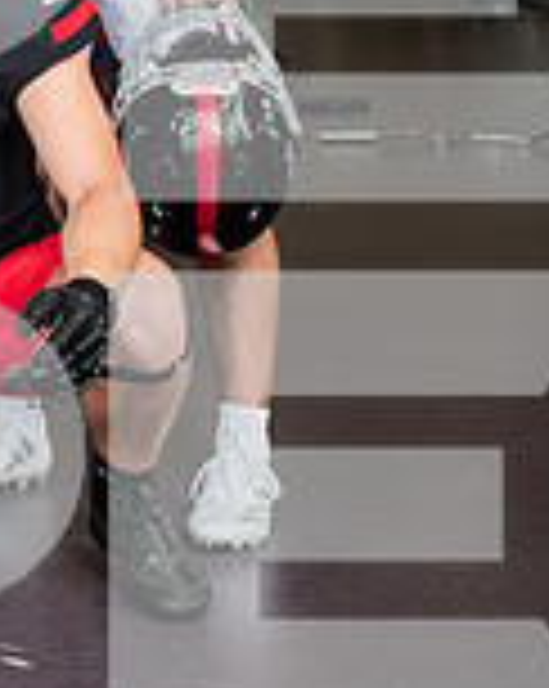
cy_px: -34
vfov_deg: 17.5
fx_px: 2178
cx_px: -504
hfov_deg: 12.8
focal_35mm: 107
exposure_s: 1/250
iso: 500
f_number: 5.6
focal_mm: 30
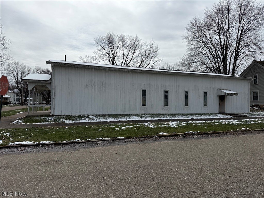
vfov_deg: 56.8
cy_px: 99
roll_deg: -0.6
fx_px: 183
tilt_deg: +1.7
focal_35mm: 24
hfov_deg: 71.6
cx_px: 132
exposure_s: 1/14286
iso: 80
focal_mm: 6.76
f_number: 1.78
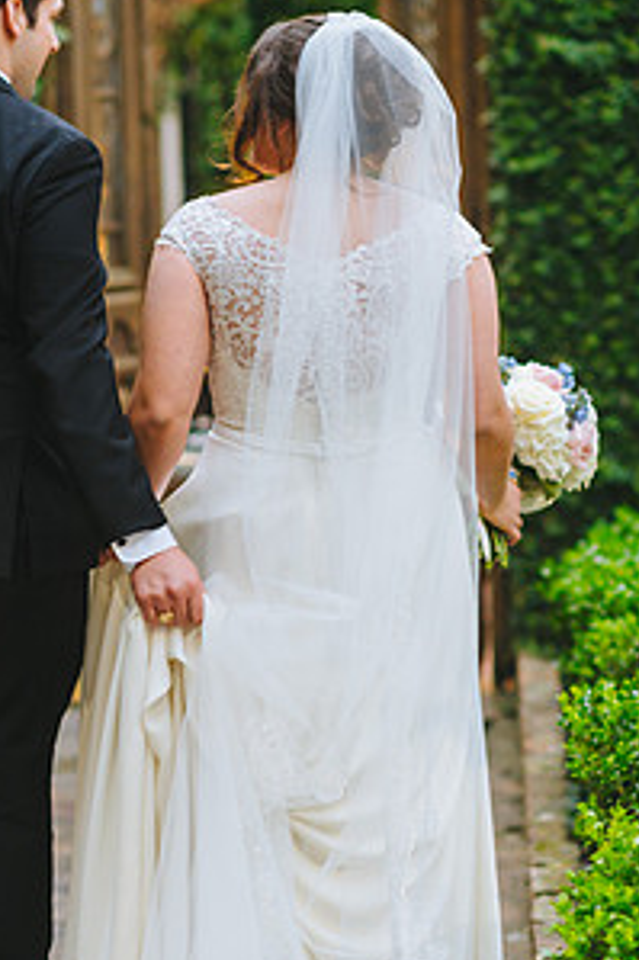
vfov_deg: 16.0
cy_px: 469
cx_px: 204
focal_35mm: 128
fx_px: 3412
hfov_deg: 10.7
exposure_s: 1/200
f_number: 2
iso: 1000
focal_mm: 85
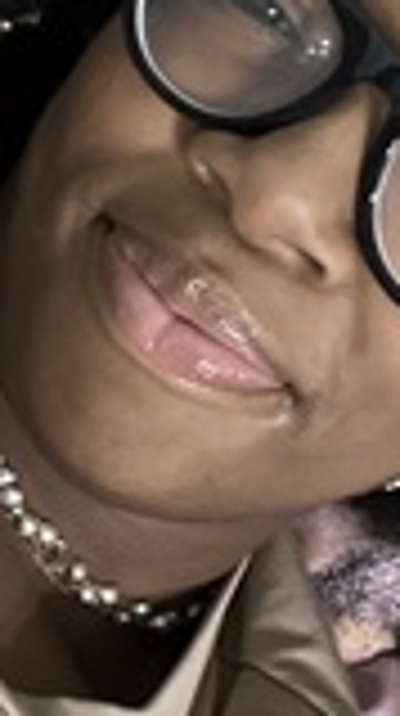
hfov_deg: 11.1
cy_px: 563
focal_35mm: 103
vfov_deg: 20.6
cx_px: -245
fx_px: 1949
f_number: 2.2
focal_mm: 2.71
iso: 640
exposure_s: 1/15
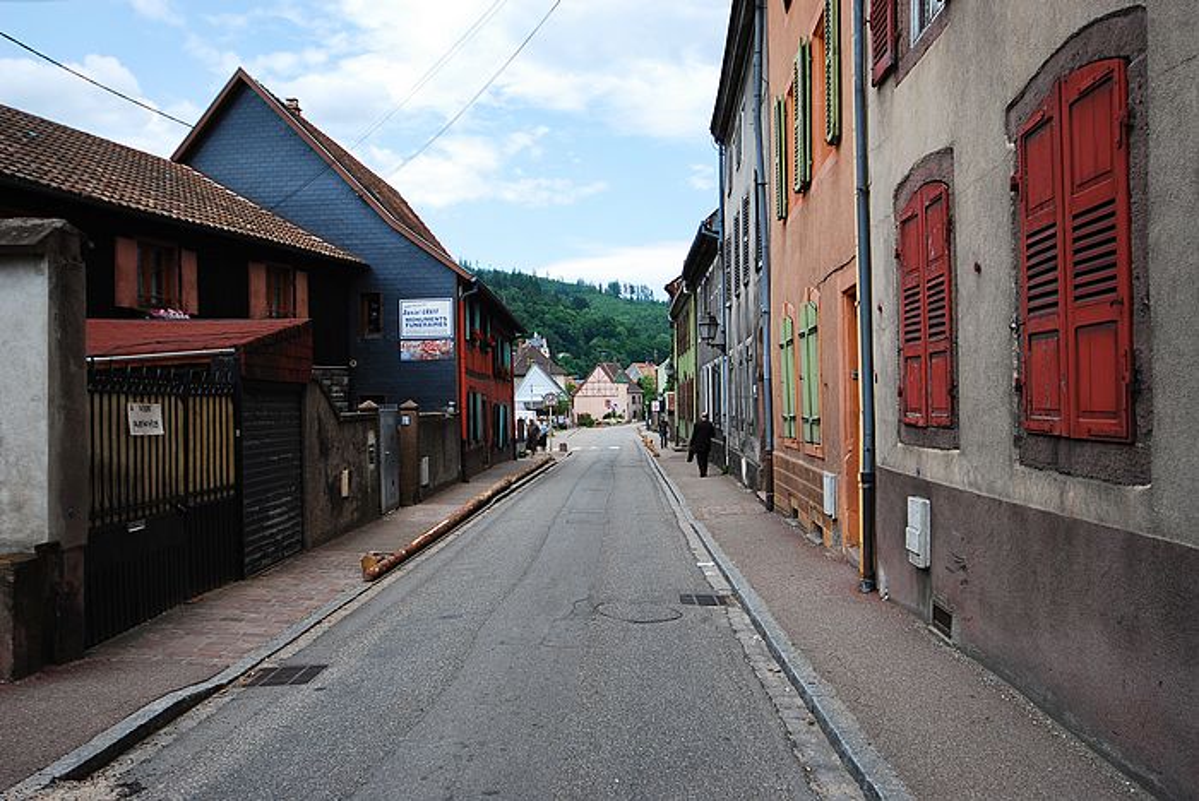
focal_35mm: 30
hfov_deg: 61.9
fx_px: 1000
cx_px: 600
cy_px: 400
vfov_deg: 43.7
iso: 100
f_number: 5.6
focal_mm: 20
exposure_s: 1/200
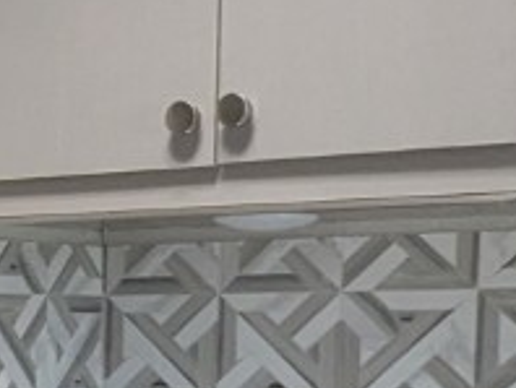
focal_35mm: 113
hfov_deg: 15.6
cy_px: 477
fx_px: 1686
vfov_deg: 12.8
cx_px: -317
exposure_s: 1/129
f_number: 2.2
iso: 265
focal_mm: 2.35
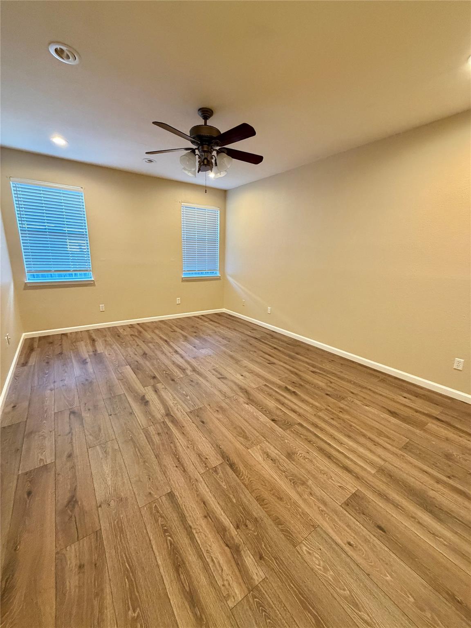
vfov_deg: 102.1
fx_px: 254
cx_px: 236
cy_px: 314
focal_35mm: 14
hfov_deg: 85.7
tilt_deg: -13.1
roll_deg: -2.0
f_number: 2.2
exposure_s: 1/60
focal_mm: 2.22
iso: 400
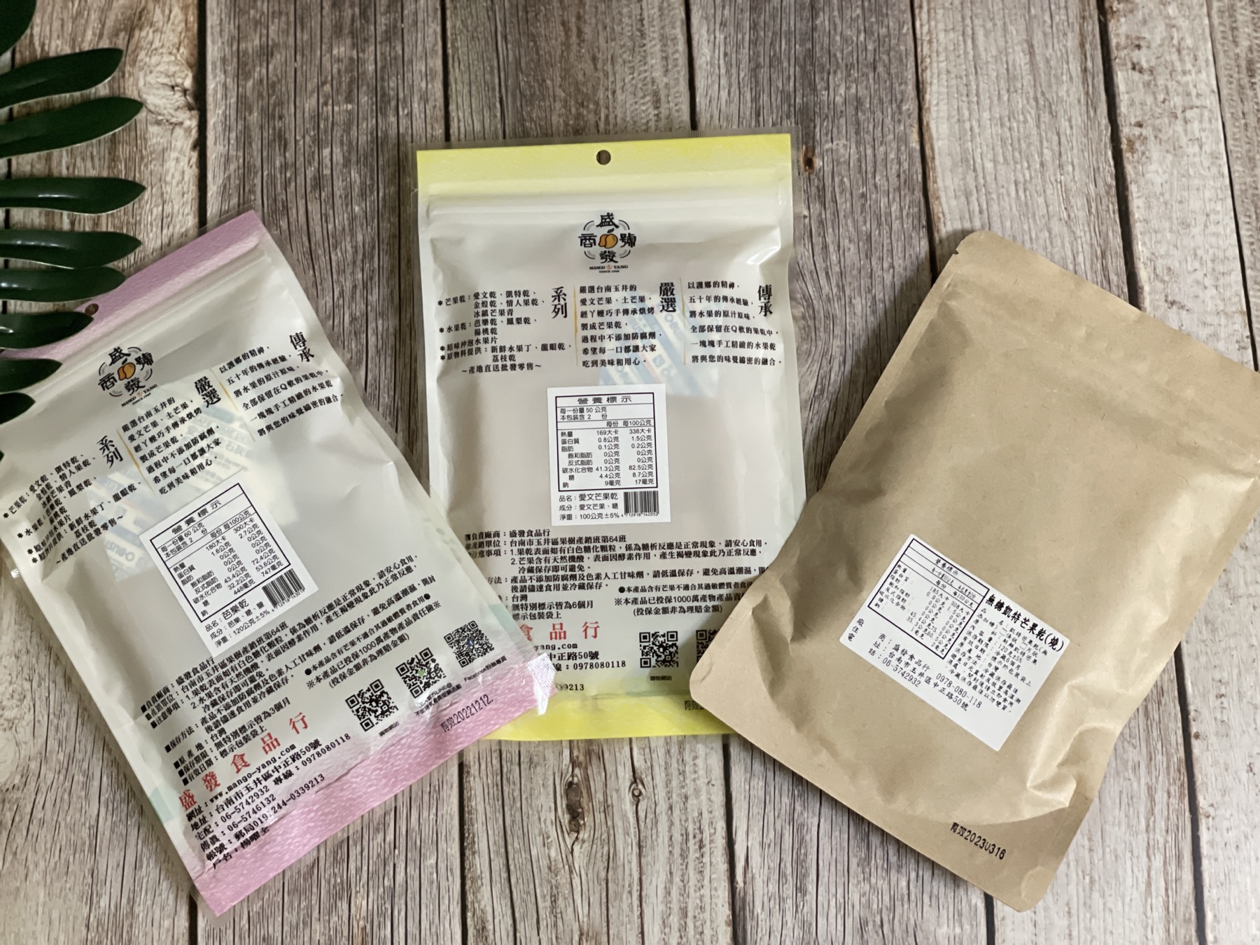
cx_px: 630
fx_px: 1893
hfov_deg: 36.8
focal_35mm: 52
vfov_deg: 28.0
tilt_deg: -74.9
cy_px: 472
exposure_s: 1/30
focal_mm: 6
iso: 400
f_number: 2
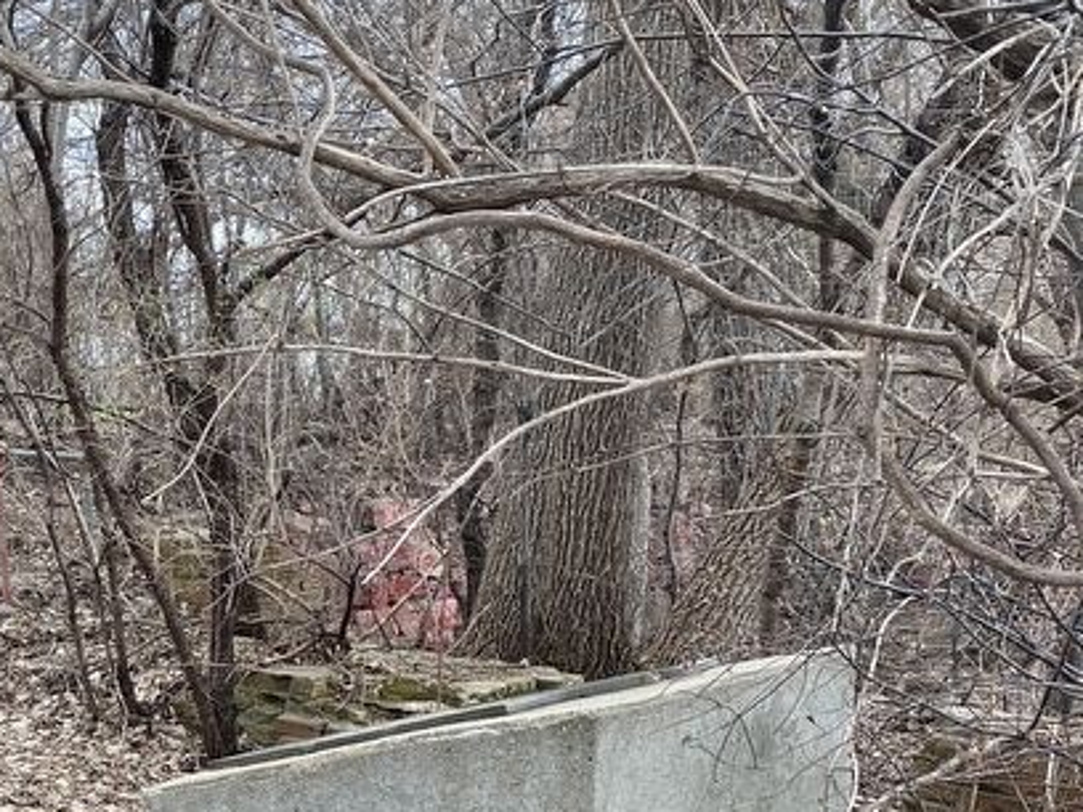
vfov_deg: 28.1
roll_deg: +1.0
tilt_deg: -6.3
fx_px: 1596
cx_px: 96
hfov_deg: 35.2
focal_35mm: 51
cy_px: 618
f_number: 1.8
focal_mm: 4.25
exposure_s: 1/444
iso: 32
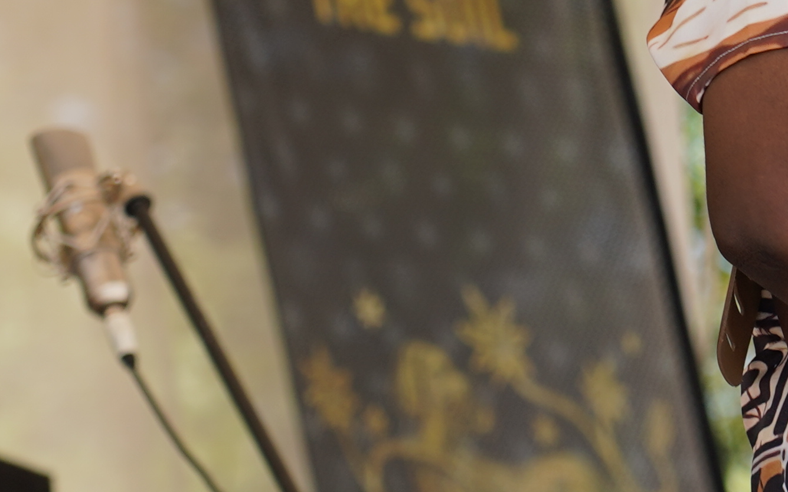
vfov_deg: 2.7
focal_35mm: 481
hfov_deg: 4.4
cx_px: 565
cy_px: -282
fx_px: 10328
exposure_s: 1/250
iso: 100
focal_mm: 105
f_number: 5
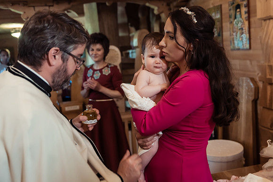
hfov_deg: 49.2
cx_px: 151
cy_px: 83
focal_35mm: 39
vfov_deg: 34.1
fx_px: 297
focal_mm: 35
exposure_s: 1/125
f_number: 2.8
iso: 1250
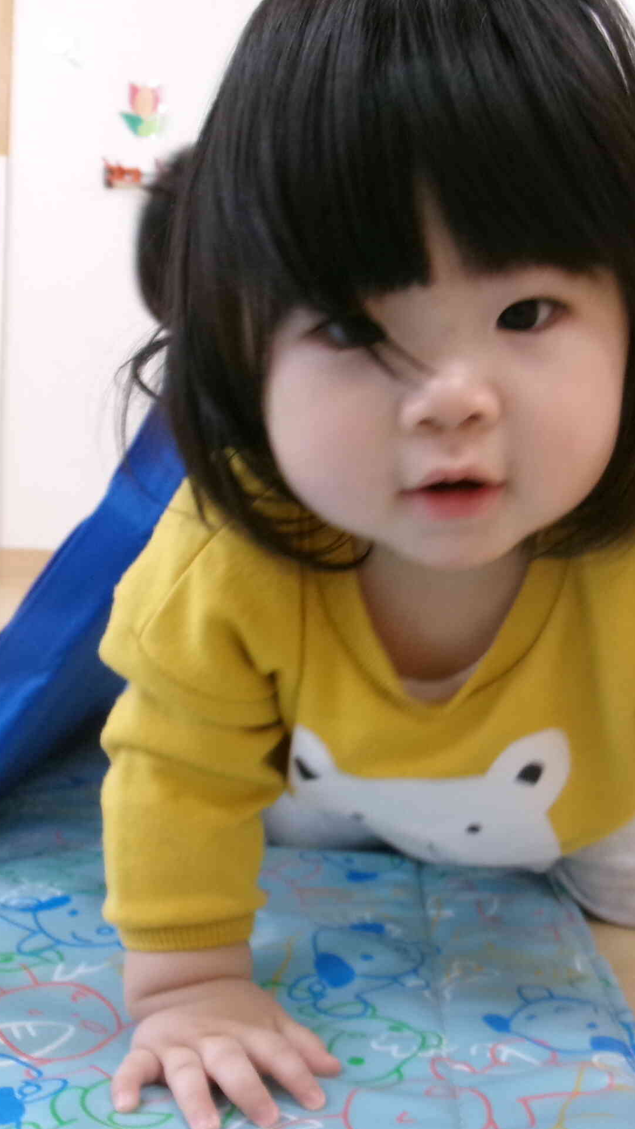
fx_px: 1227
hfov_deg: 28.7
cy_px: 568
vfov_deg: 49.4
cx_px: 459
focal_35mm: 41
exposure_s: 1/34
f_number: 3.9
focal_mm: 5.1
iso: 378
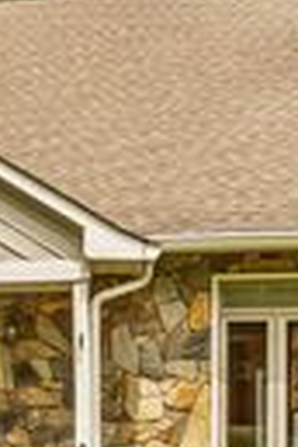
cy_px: 411
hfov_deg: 13.8
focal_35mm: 85
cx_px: -288
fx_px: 1055
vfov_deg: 23.2
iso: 110
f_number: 2.8
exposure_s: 1/800
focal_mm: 8.38
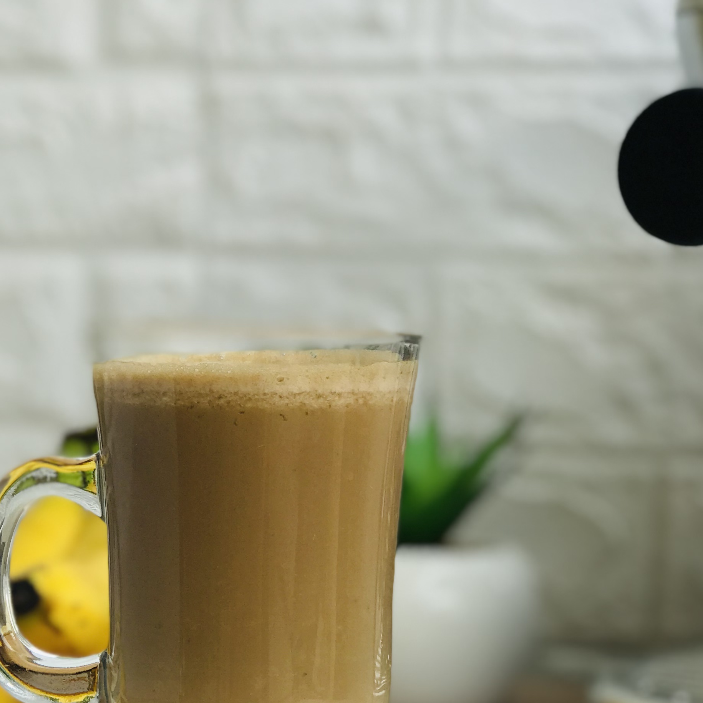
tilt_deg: -4.4
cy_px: 525
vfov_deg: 15.6
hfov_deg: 15.6
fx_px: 2550
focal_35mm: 111
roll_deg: -0.1
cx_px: 131
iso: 20
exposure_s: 1/232
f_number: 2.8
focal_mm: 6.6
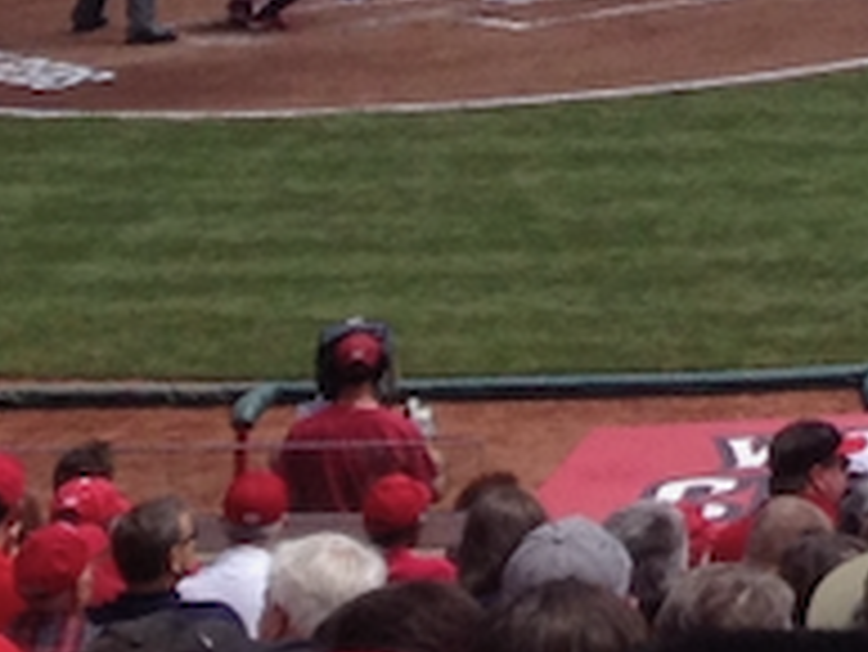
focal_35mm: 232
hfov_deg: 7.7
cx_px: 2352
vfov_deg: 6.1
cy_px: -1097
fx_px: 5821
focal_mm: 4.28
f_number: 2.4
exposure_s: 1/1842
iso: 50
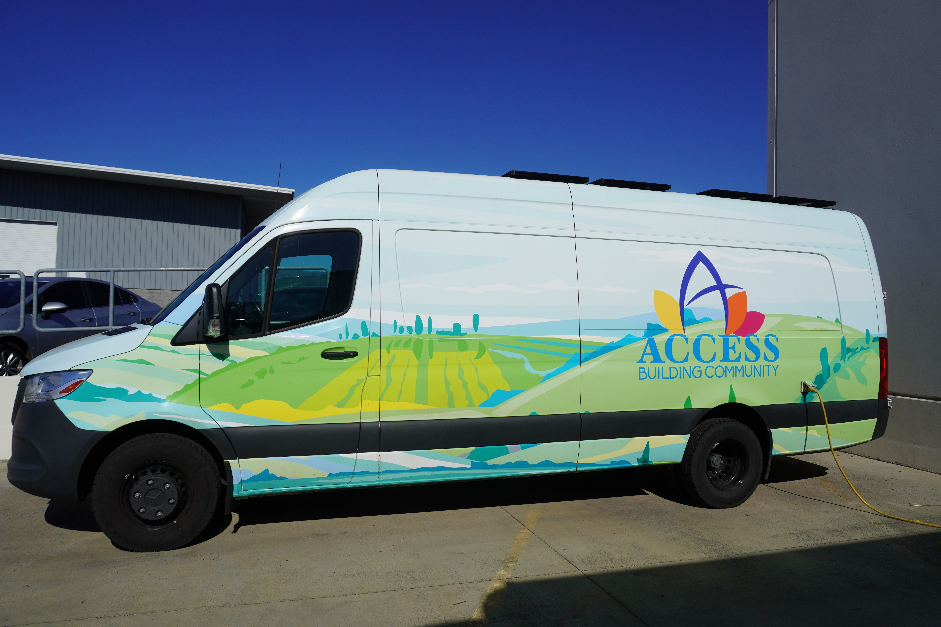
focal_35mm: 26
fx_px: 666
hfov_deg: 70.4
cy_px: 314
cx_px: 470
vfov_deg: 50.4
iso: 100
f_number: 5
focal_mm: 17
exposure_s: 1/2000
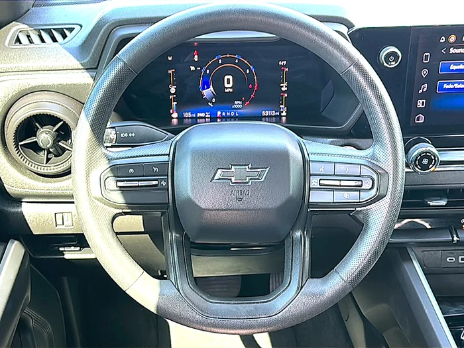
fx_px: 590
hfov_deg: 42.9
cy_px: 174
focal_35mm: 44
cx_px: 232
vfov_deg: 32.9
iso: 50
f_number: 1.78
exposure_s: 1/49
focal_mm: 6.86
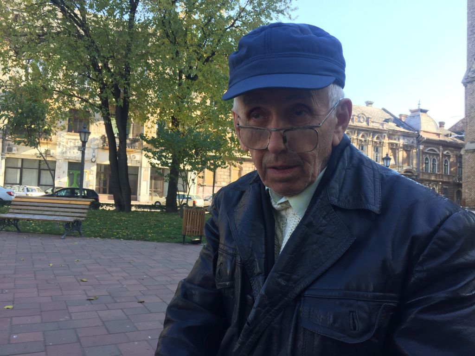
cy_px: 178
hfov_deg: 61.7
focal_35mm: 29
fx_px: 398
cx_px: 238
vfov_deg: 48.2
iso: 32
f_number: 2.2
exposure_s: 1/156
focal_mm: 4.15
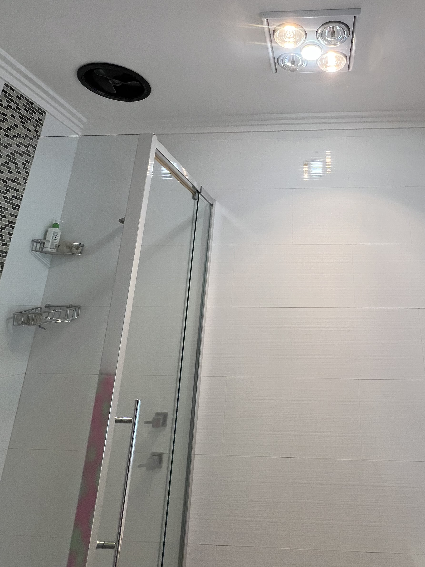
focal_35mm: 22
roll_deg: -0.1
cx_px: 295
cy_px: 166
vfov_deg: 72.8
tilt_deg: +21.2
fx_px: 360
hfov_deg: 59.2
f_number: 1.8
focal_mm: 1.57
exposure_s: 1/100
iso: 40
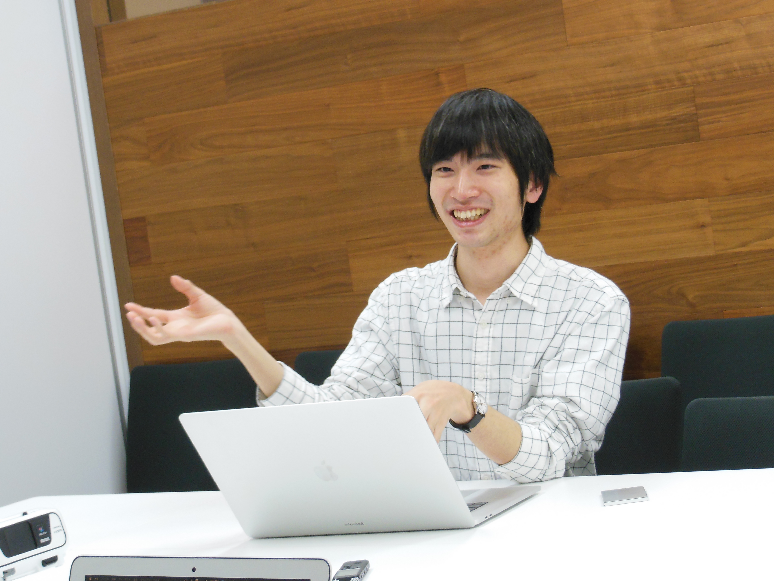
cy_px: 290
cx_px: 387
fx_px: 2079
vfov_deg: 15.9
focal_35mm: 93
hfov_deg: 21.1
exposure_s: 1/20
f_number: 5.6
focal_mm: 16.5
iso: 400
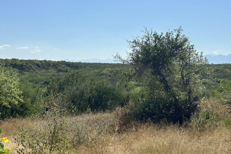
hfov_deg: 33.9
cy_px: 97
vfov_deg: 22.9
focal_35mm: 59
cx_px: 122
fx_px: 379
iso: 64
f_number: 1.78
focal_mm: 6.86
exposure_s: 1/7092
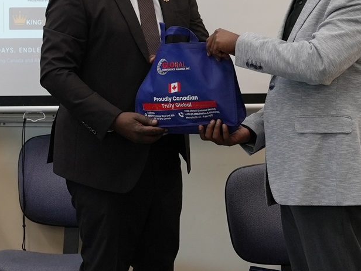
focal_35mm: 114
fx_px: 1189
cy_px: -33
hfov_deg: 17.2
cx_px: 88
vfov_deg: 12.7
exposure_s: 1/160
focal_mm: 38
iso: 1000
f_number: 4
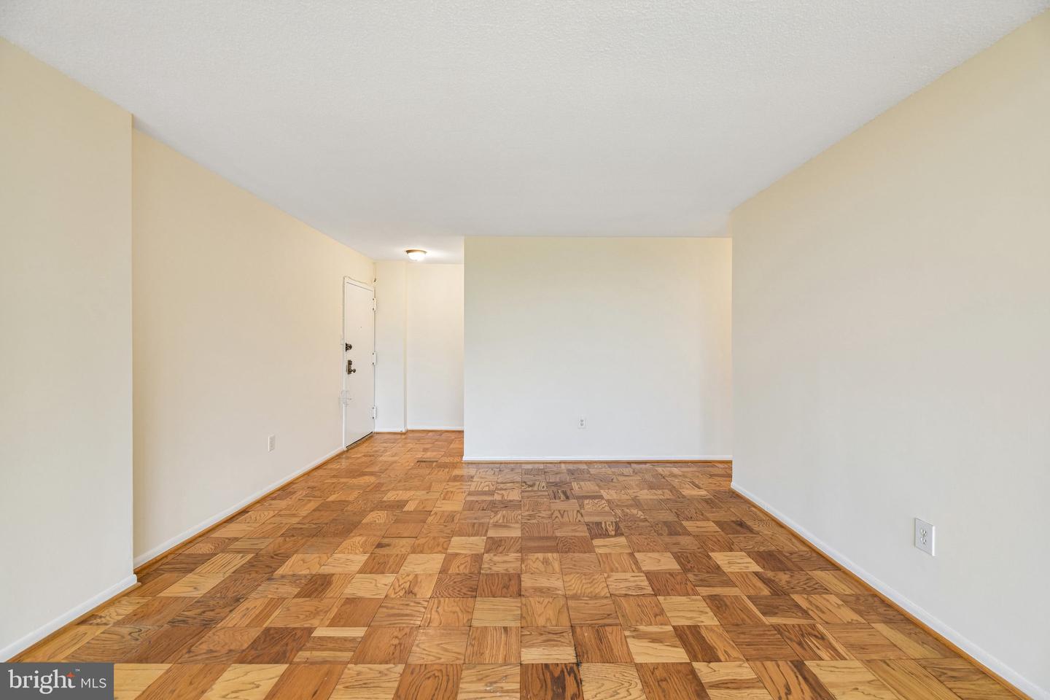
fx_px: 437
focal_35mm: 15
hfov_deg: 100.4
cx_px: 525
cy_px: 350
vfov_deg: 77.3
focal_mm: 15
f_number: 8
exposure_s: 1/2.5
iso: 100
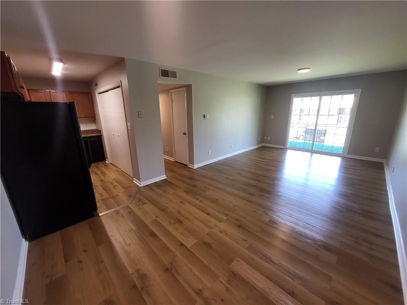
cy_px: 152
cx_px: 204
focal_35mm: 13
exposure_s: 1/60
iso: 125
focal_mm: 1.74
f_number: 2.2
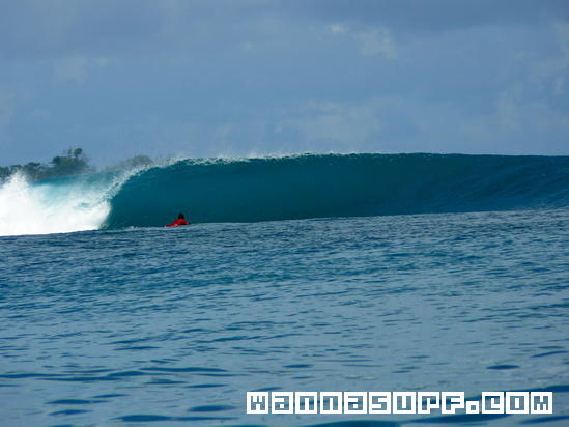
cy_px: 214
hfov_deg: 4.6
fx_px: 7103
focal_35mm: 432
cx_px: 284
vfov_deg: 3.4
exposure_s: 1/1000
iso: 100
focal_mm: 72
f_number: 5
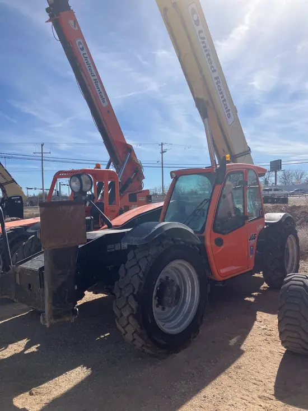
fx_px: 332
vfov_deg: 63.4
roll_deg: +1.7
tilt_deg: -2.1
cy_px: 206
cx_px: 154
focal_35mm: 28
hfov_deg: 49.8
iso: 32
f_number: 1.8
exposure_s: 1/3745
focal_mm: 3.99
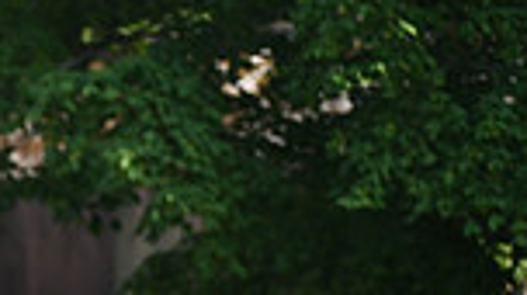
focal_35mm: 802
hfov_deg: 2.7
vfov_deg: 1.5
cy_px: 411
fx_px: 11191
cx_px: -472
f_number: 4.5
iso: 450
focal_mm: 200
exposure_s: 1/1250
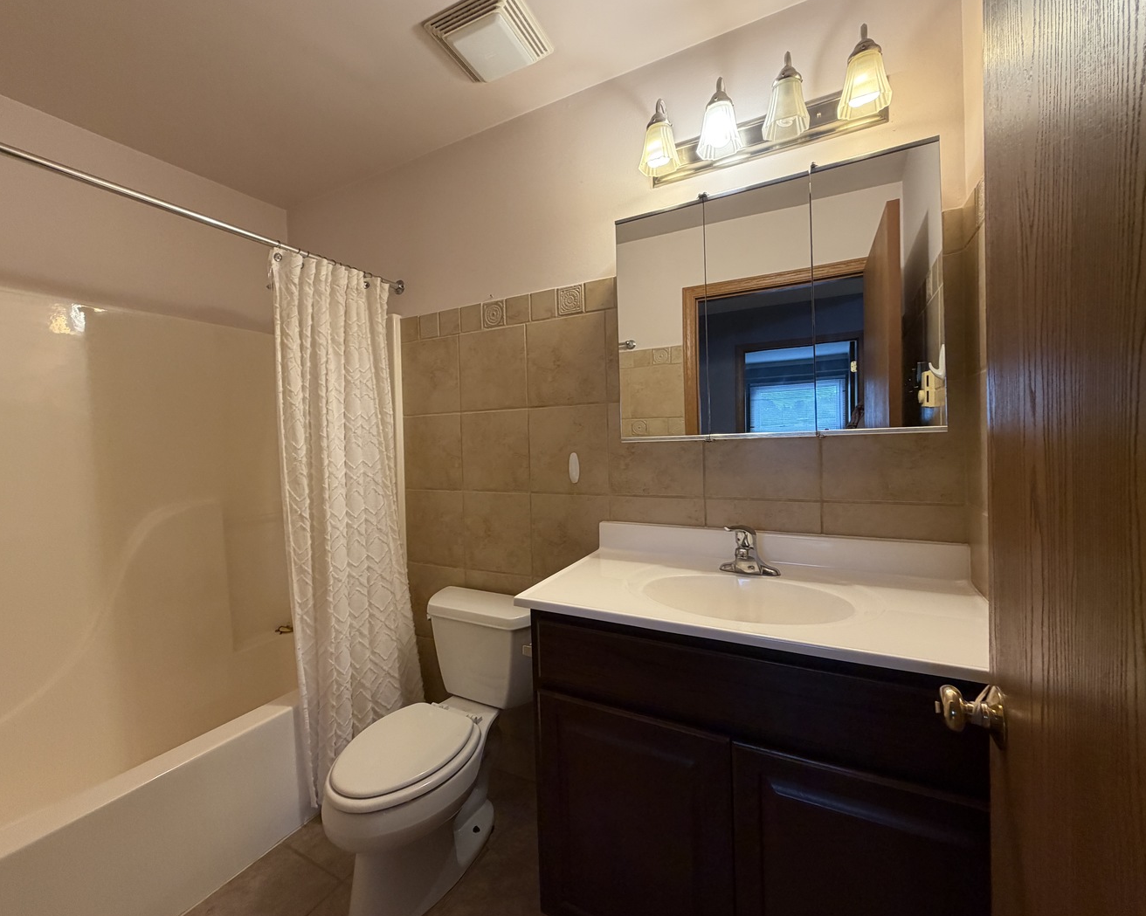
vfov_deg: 84.0
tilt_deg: -1.0
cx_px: 542
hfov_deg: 96.7
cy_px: 450
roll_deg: +2.9
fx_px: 509
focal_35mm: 15
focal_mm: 2.22
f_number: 2.2
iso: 250
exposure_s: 1/60
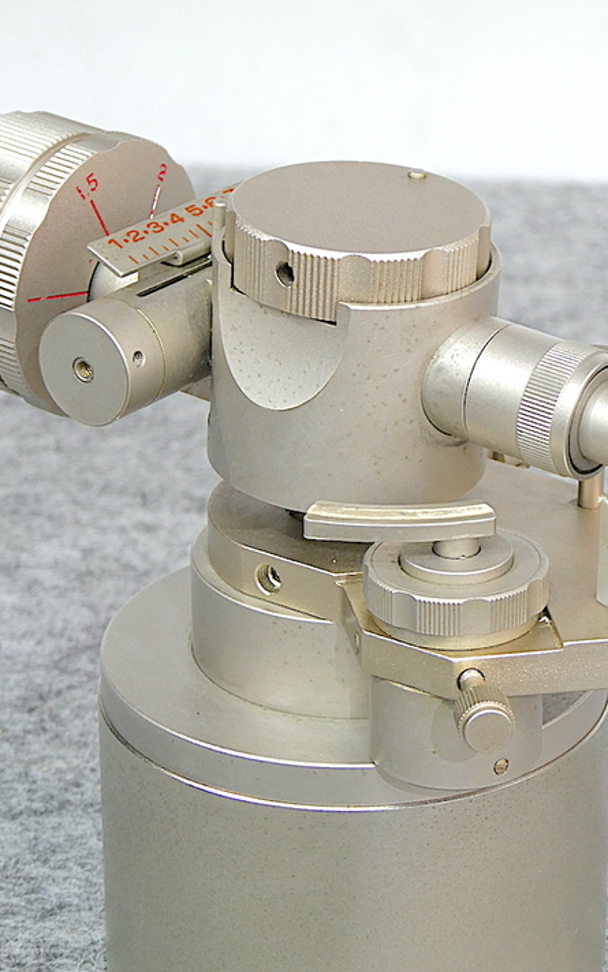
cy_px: 485
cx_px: 406
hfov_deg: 10.9
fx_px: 3181
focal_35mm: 120
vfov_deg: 17.4
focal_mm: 15
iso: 200
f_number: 4.8
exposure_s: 1/5
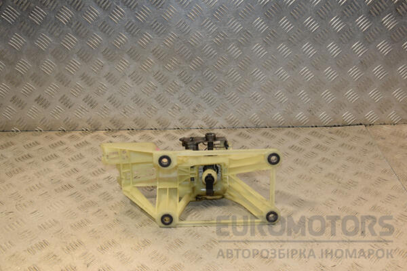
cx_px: 204
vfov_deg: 31.9
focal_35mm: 42
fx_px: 475
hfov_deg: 46.4
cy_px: 136
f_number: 9
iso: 800
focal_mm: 28
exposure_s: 1/200
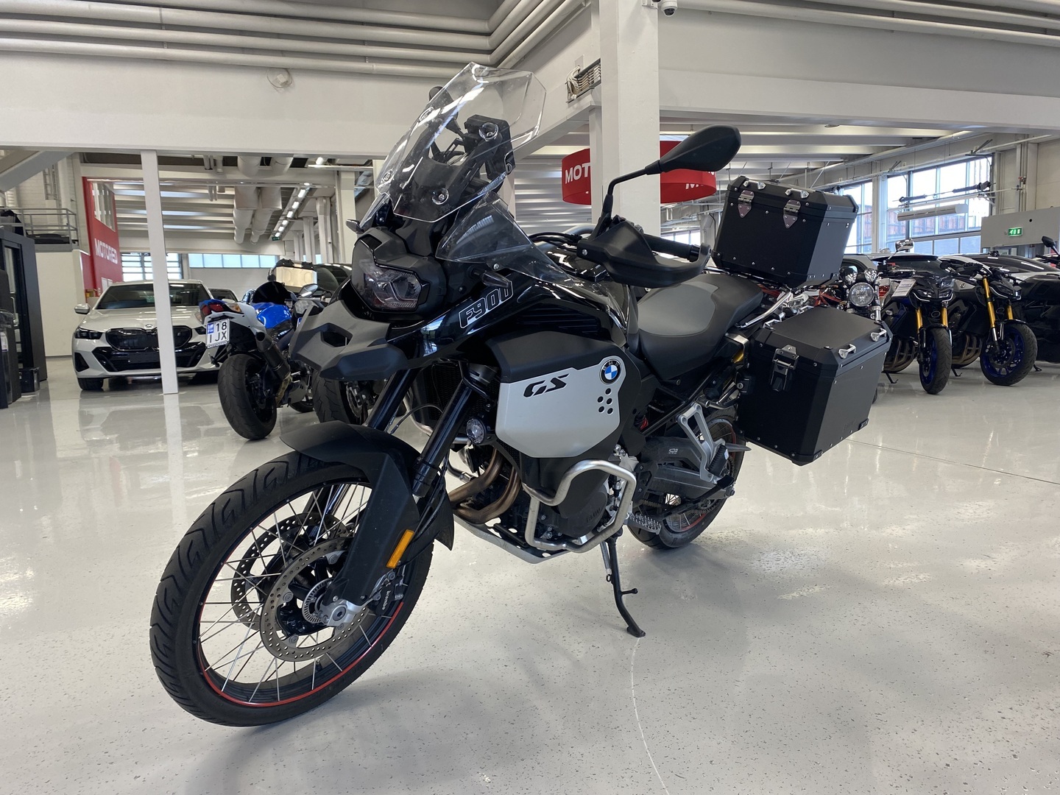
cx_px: 530
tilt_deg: -5.3
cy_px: 398
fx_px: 796
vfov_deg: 53.1
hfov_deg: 67.3
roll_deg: +1.6
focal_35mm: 26
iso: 100
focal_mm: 4.25
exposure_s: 1/100
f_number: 1.8
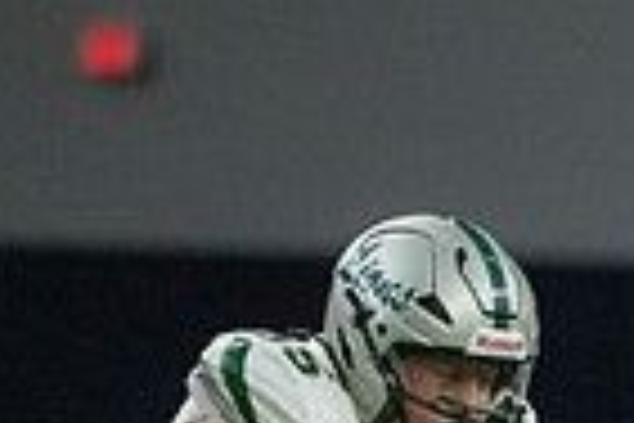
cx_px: 832
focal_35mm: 1483
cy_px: 790
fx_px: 26115
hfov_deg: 1.4
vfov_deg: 0.9
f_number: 5.6
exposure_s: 1/1000
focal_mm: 361
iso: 8000
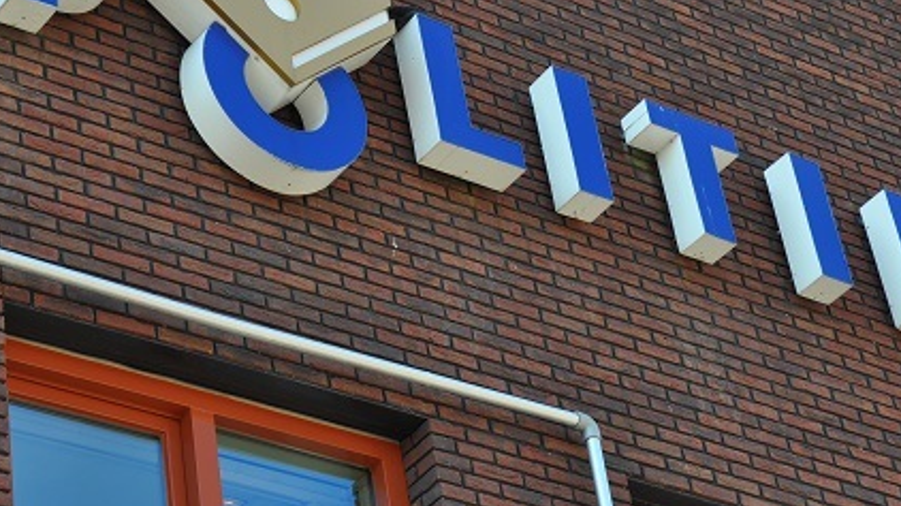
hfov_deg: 18.5
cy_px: 135
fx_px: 2770
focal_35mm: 116
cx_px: 414
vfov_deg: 10.4
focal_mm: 52
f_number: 6.3
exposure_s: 1/160
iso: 200
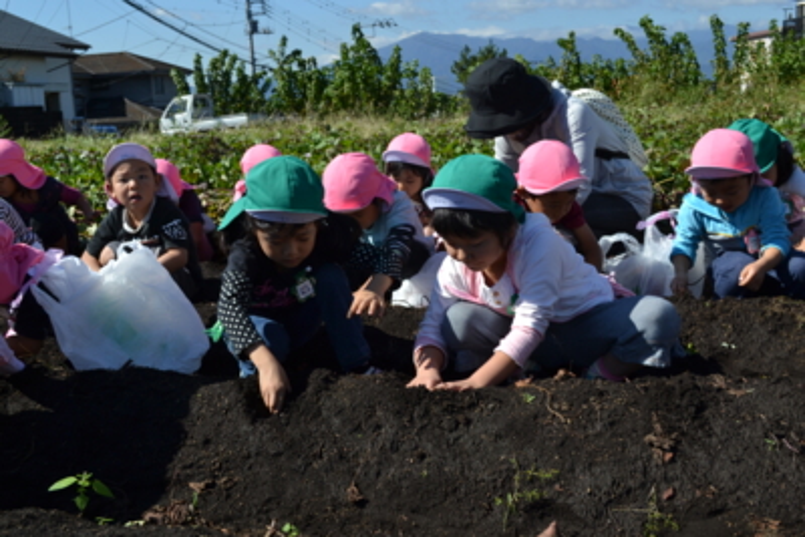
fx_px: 872
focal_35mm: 39
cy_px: 268
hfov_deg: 49.5
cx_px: 402
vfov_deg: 34.2
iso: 100
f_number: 7.1
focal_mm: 26
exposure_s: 1/200
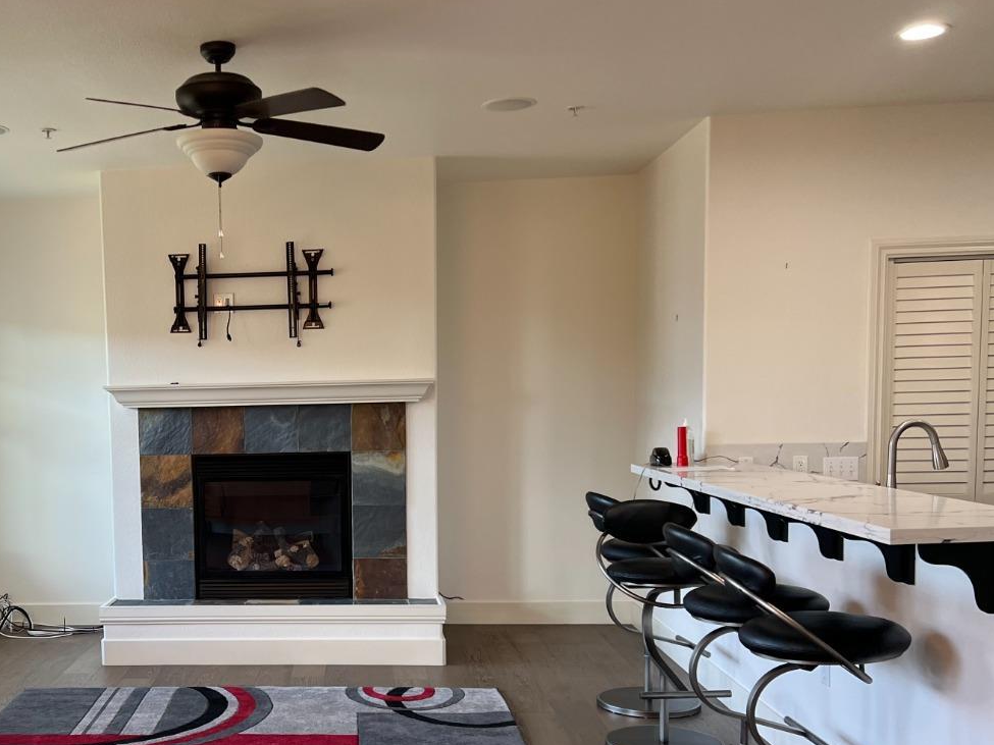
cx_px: 252
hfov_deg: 45.2
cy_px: 499
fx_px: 1148
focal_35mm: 40
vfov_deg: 35.6
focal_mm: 5.7
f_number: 1.5
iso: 100
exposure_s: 1/120
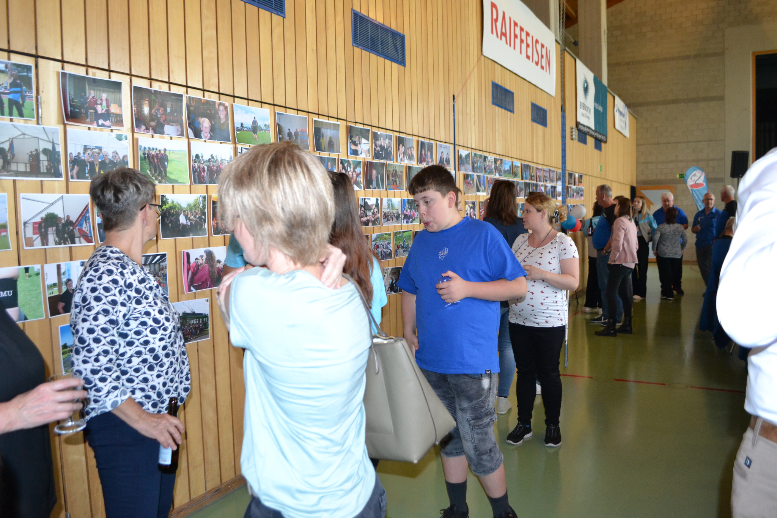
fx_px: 583
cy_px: 259
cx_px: 388
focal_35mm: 27
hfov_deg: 67.4
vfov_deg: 47.9
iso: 1400
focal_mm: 18
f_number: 3.5
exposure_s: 1/60
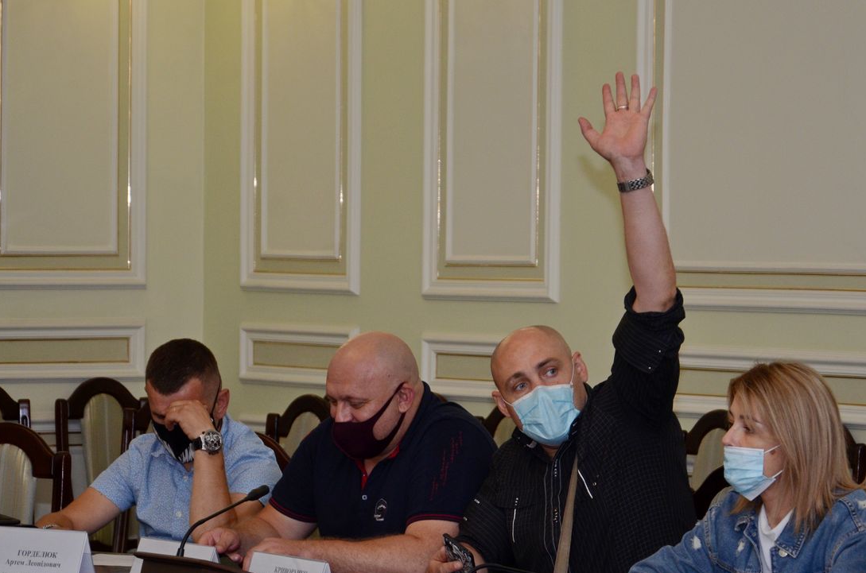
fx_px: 3472
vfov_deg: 9.4
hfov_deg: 14.2
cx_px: 498
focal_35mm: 145
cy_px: 368
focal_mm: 75
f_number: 5.3
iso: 800
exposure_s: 1/200
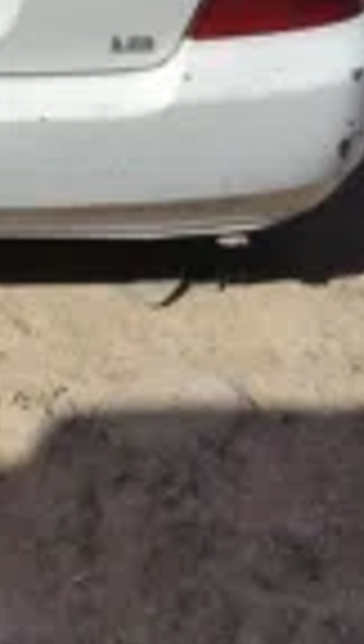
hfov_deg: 16.1
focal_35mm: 73
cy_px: -185
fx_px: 1246
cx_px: -45
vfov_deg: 25.2
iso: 100
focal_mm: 5.25
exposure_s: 1/1576
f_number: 1.75
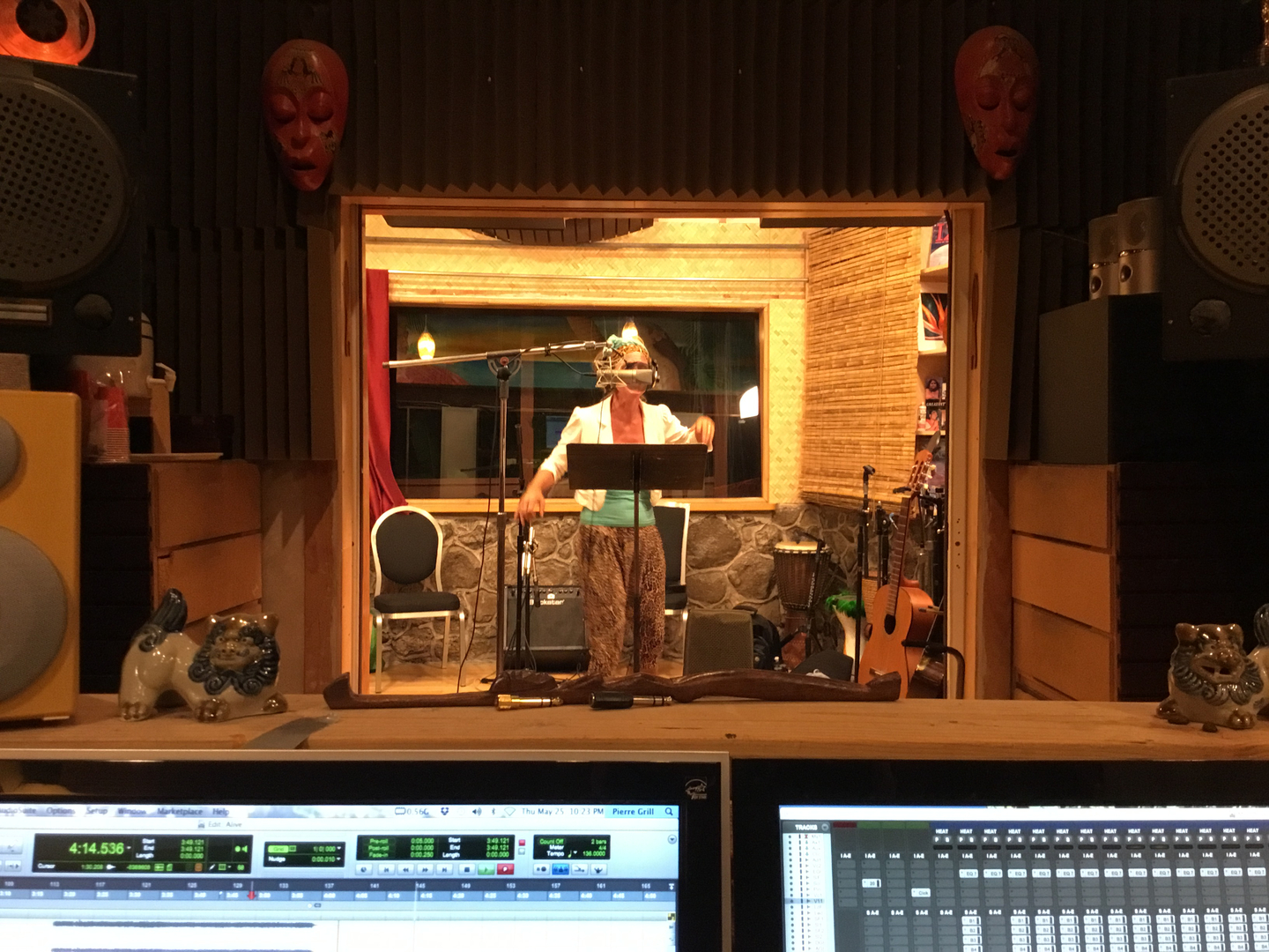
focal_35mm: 31
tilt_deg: -2.1
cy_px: 476
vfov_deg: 45.4
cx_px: 634
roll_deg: -0.4
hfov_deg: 58.4
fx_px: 1136
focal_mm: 3.3
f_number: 2.4
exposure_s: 1/20
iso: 200
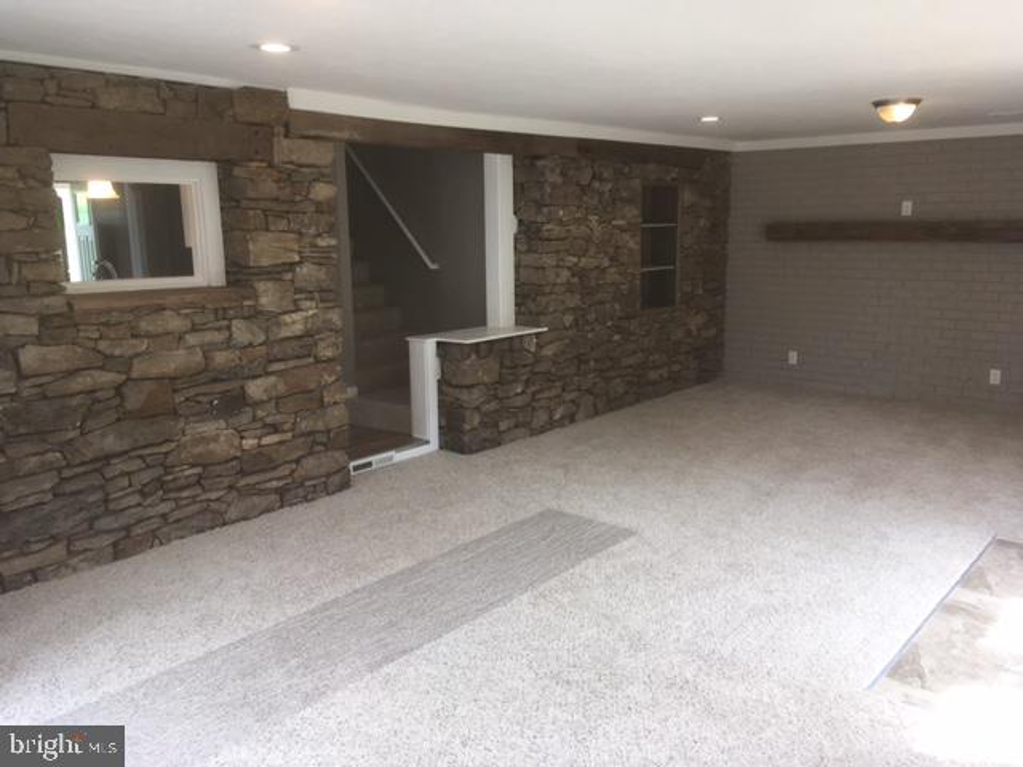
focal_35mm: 29
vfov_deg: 48.2
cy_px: 384
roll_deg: +1.0
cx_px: 512
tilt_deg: -12.3
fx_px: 857
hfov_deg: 61.7
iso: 40
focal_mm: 4.15
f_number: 2.2
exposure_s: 1/120
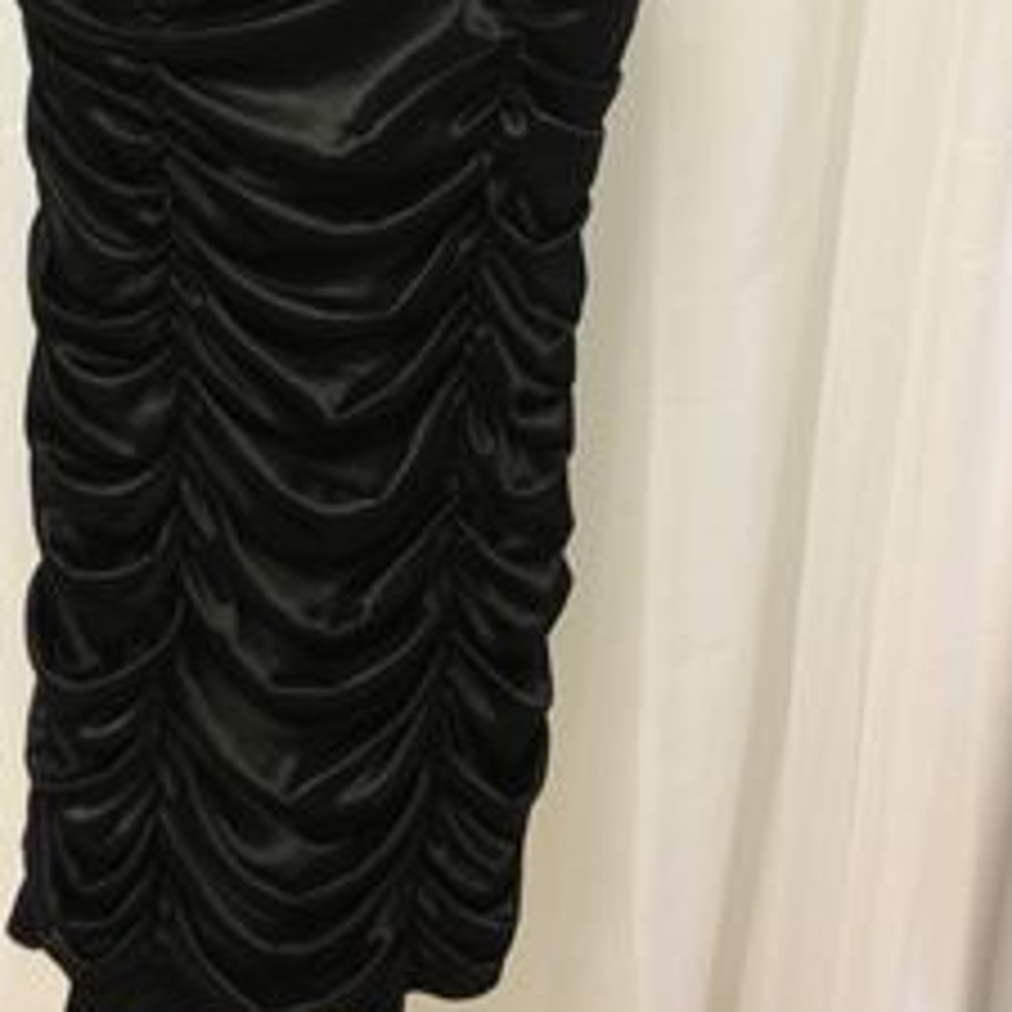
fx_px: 2183
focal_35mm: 66
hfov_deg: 26.0
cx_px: 369
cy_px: 58
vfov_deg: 25.1
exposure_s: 1/20
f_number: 2.4
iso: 125
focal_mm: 4.28
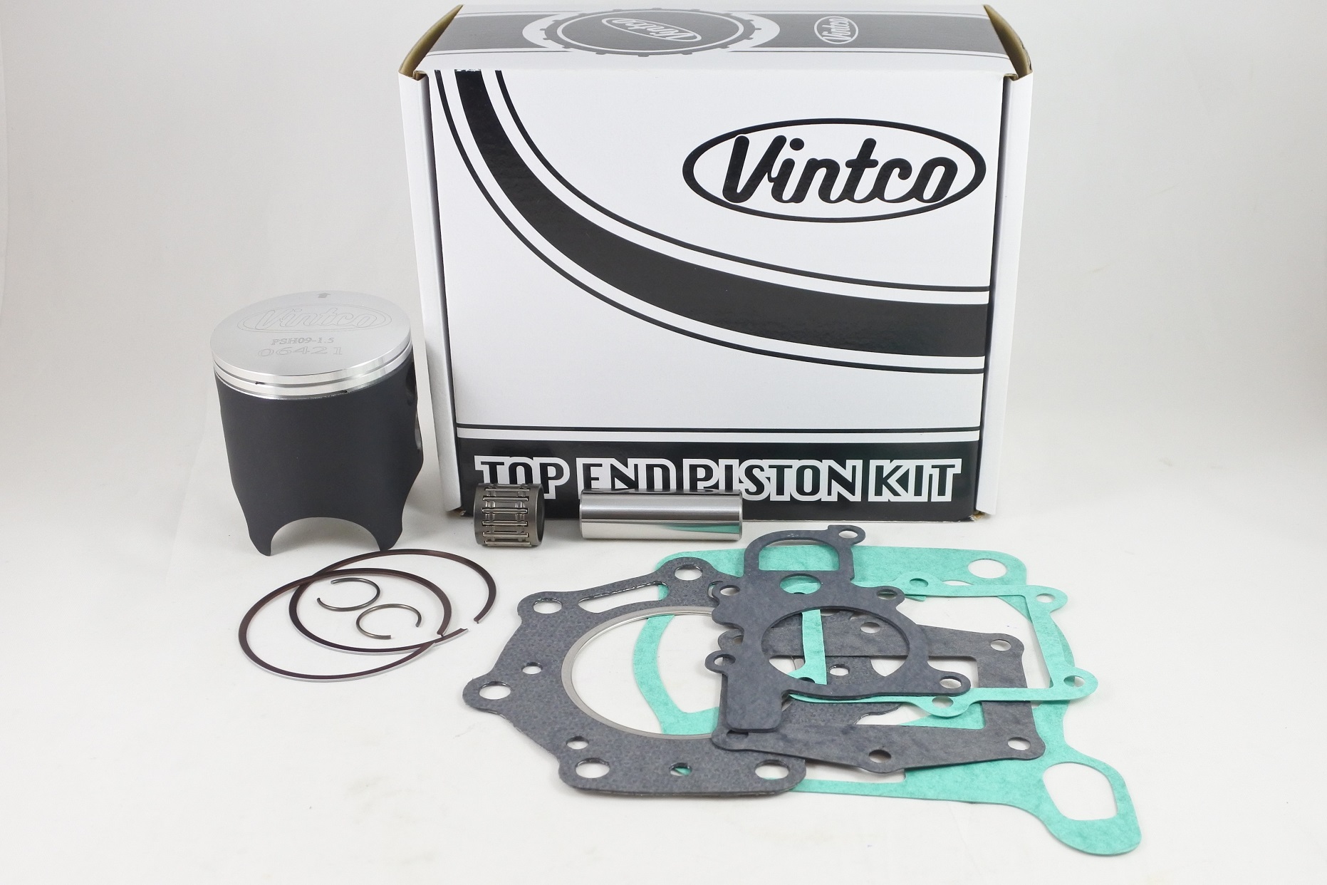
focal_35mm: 34
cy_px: 442
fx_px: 1253
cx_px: 664
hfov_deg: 55.8
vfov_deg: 38.9
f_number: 4
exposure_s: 1/125
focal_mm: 12.8
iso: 560
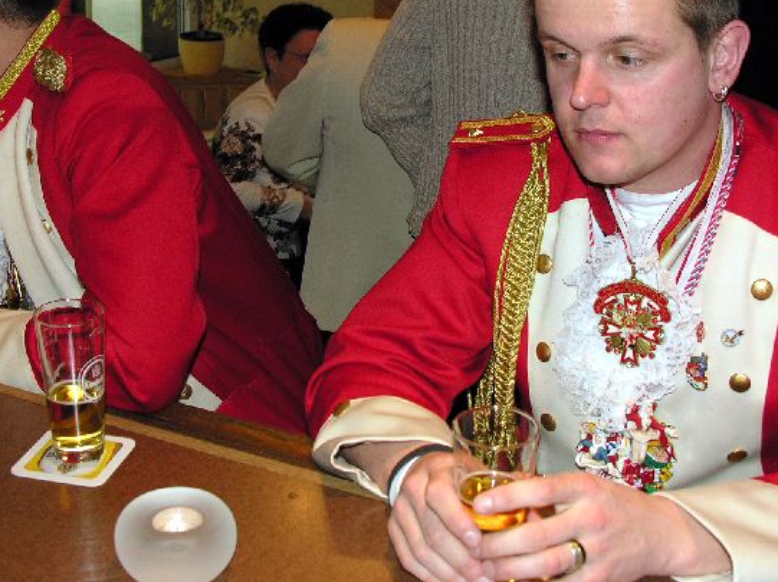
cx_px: 350
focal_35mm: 53
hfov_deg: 36.2
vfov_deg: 27.3
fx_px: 1190
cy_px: 191
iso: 100
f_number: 2.8
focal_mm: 8.9
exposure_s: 1/60.1
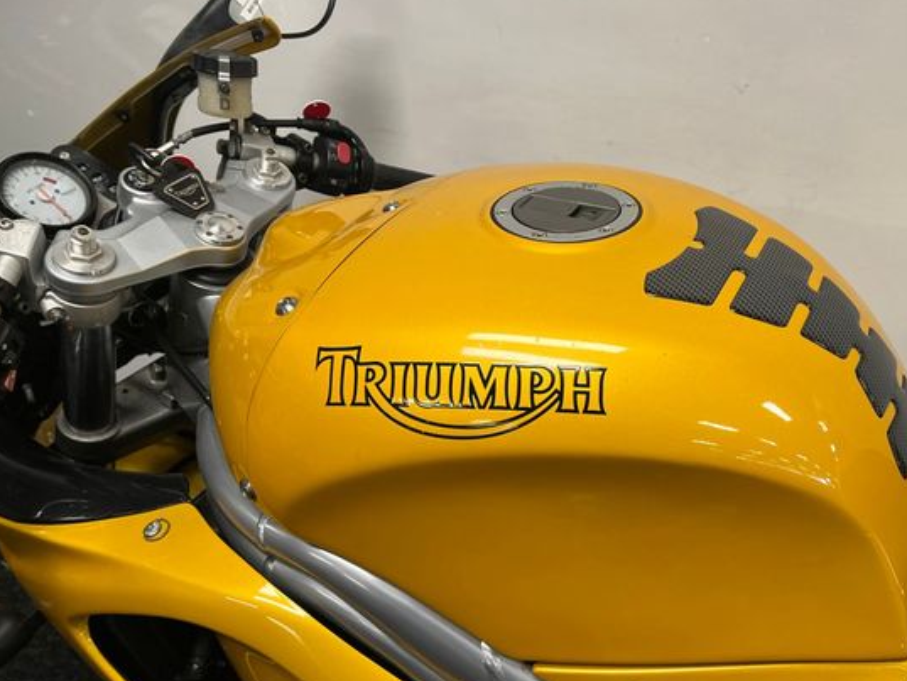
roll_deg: +1.5
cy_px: 394
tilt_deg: -33.4
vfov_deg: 45.3
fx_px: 812
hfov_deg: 58.0
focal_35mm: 31
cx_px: 534
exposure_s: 1/100
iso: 125
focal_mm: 5.1
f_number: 1.6
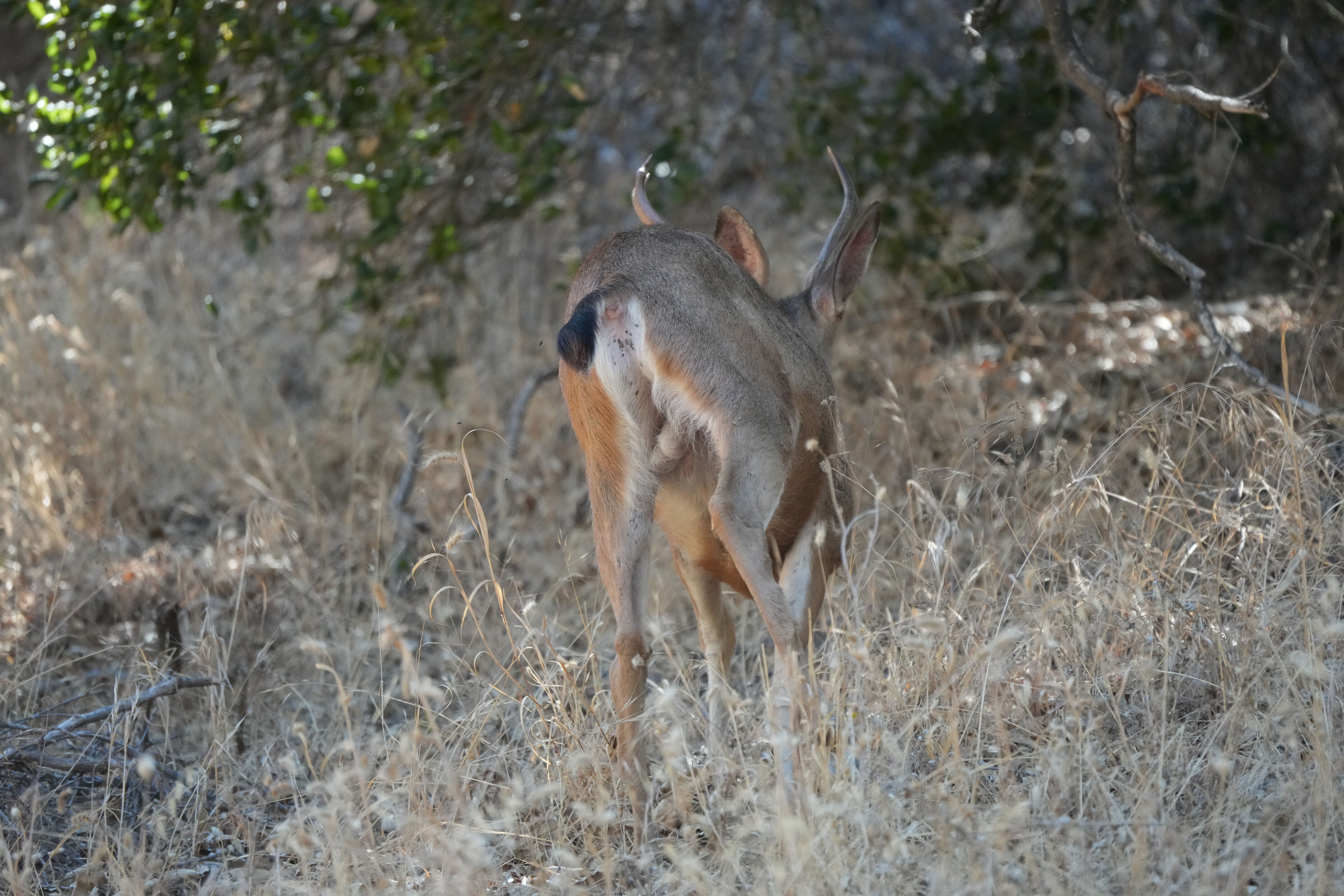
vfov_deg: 3.4
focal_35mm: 400
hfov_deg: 5.2
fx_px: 14932
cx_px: 672
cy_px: 448
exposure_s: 1/800
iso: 4000
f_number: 6.3
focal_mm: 400
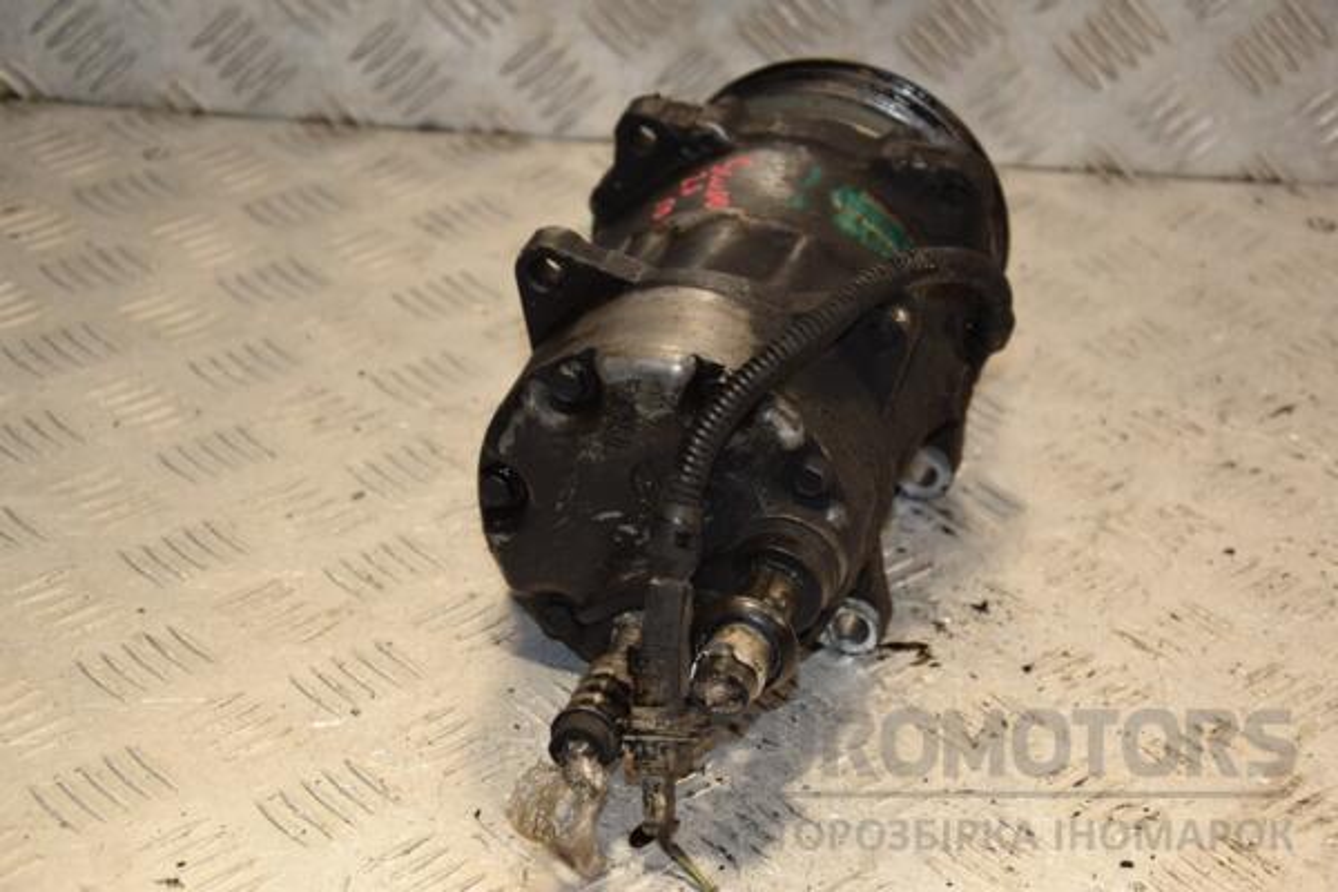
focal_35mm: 93
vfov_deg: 14.7
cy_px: 446
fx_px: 3456
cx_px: 669
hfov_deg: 21.9
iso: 800
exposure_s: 1/200
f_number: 5.6
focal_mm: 62
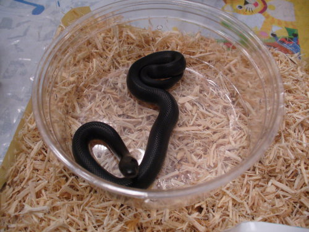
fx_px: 330
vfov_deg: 38.7
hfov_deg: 50.1
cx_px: 154
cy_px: 116
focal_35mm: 37
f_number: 2.8
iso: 200
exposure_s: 1/15
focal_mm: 6.1
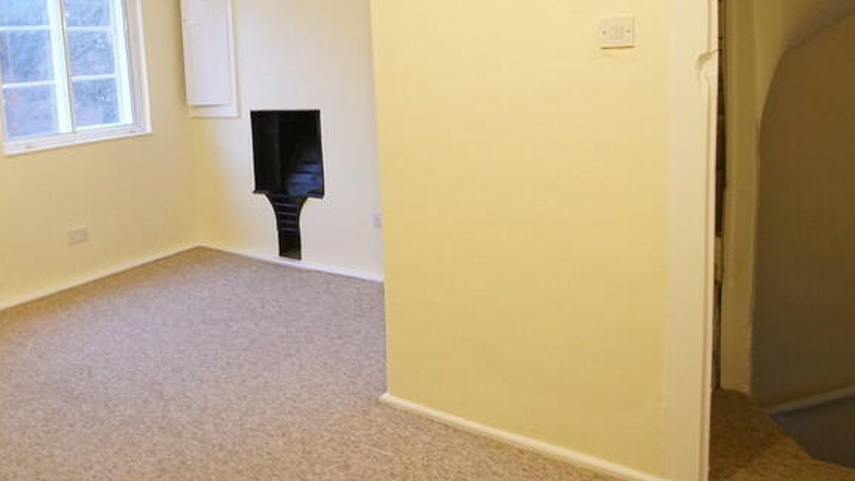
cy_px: 117
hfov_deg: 64.7
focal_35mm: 28
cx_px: 236
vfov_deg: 40.2
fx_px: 635
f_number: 3.5
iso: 2500
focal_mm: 10
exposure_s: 1/60
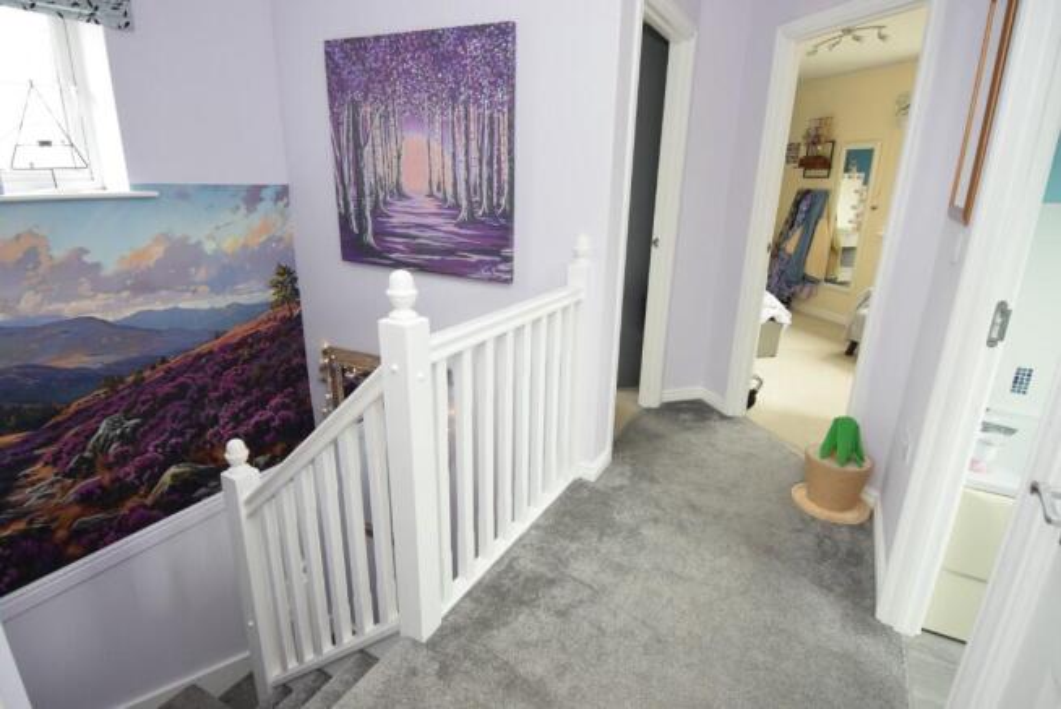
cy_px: 354
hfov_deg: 90.0
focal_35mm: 18
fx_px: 531
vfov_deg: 67.5
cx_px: 530
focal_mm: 12
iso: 2200
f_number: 4
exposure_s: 1/60
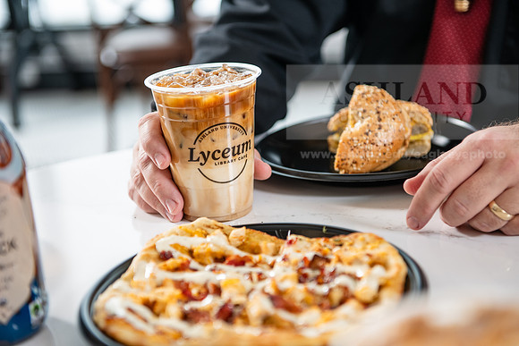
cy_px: 173
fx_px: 952
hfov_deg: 30.5
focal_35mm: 66
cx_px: 260
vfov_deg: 20.6
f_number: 3.5
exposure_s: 1/200
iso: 500
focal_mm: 66
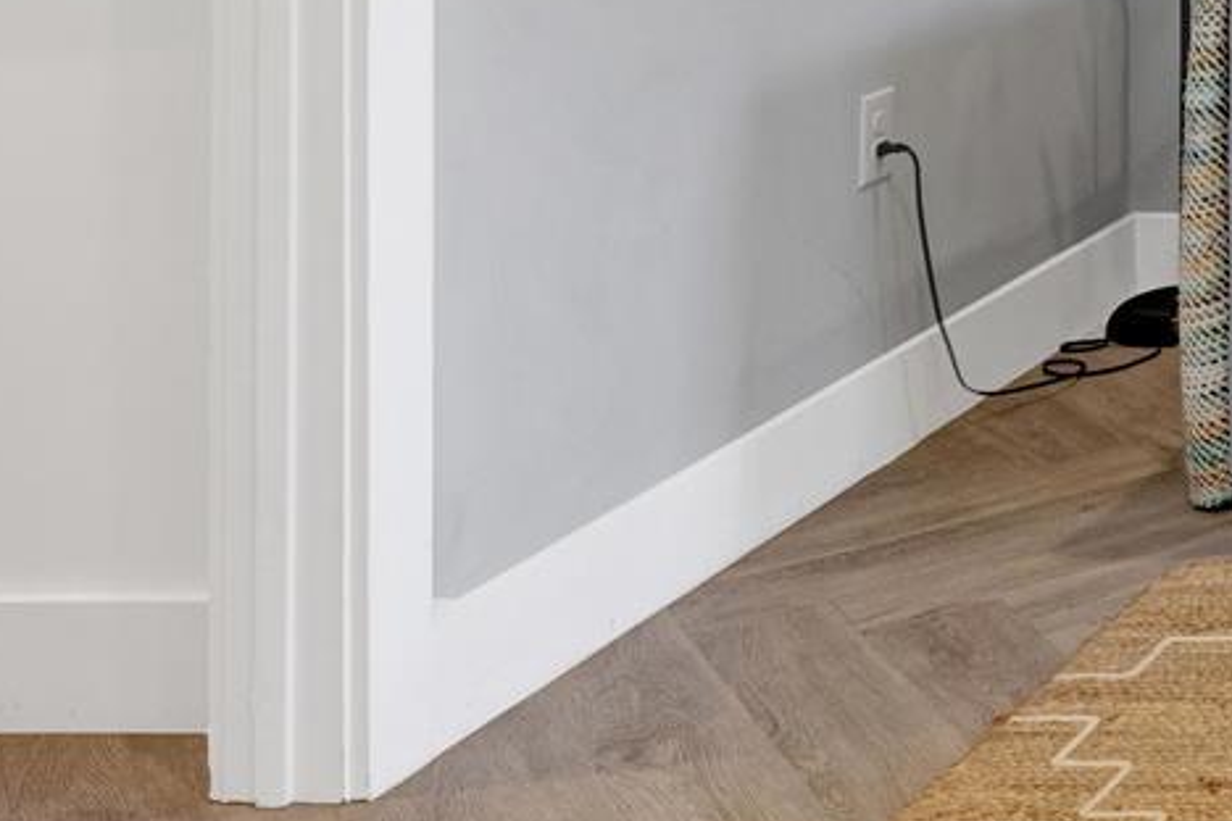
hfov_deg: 19.3
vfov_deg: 16.8
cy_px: -470
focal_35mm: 72
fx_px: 2470
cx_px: 2340
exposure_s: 1/10
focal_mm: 16.5
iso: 400
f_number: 11
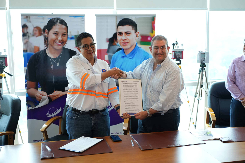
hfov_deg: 41.9
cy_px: 82
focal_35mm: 47
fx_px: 320
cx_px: 122
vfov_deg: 28.7
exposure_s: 1/500
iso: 1600
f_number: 2.8
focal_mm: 47
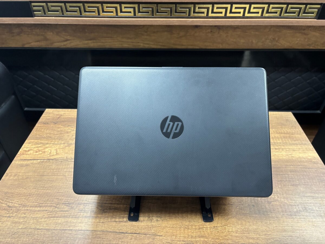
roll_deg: -0.3
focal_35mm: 26
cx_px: 162
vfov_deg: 53.1
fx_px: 244
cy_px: 122
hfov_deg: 67.3
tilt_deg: -40.3
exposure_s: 1/50
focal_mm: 5.96
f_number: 1.6
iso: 500
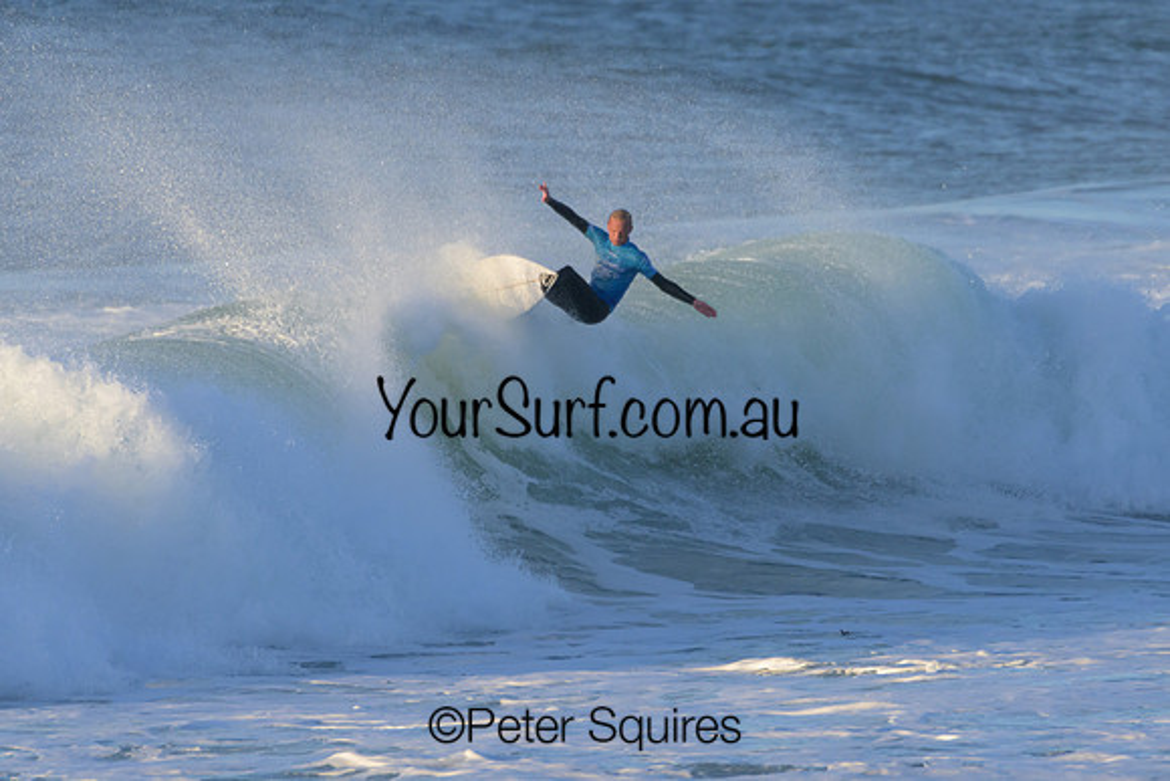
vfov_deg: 1.4
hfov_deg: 2.1
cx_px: 585
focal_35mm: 1000
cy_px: 390
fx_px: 32506
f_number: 11
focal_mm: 1000
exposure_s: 1/1600
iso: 2500
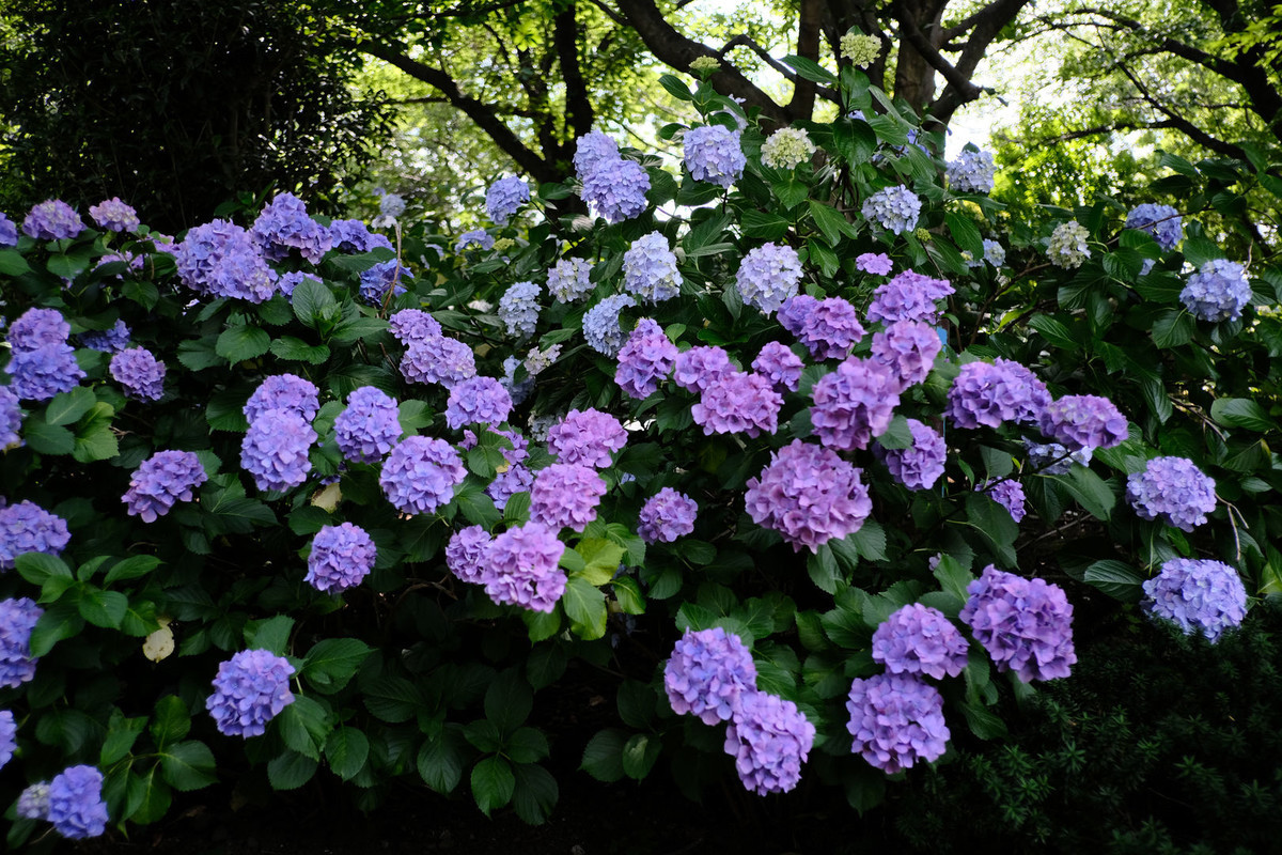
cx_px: 641
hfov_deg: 67.4
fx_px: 961
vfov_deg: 47.9
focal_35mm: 27
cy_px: 428
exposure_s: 1/1400
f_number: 2
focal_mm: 18
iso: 640
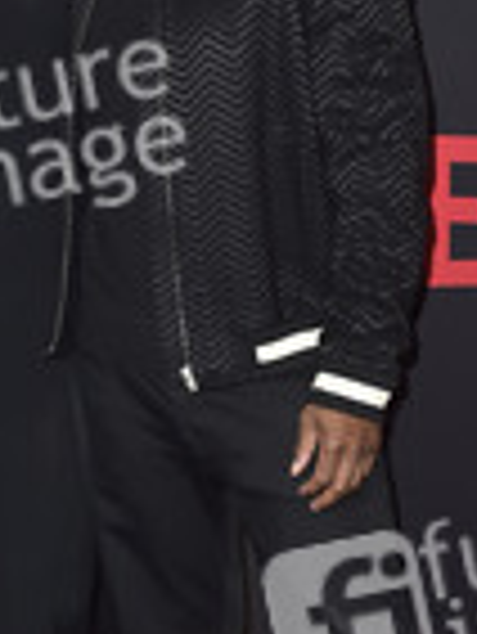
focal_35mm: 131
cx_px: 88
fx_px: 2403
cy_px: 373
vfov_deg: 15.0
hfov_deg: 11.3
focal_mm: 48
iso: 640
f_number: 6.3
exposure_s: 1/250
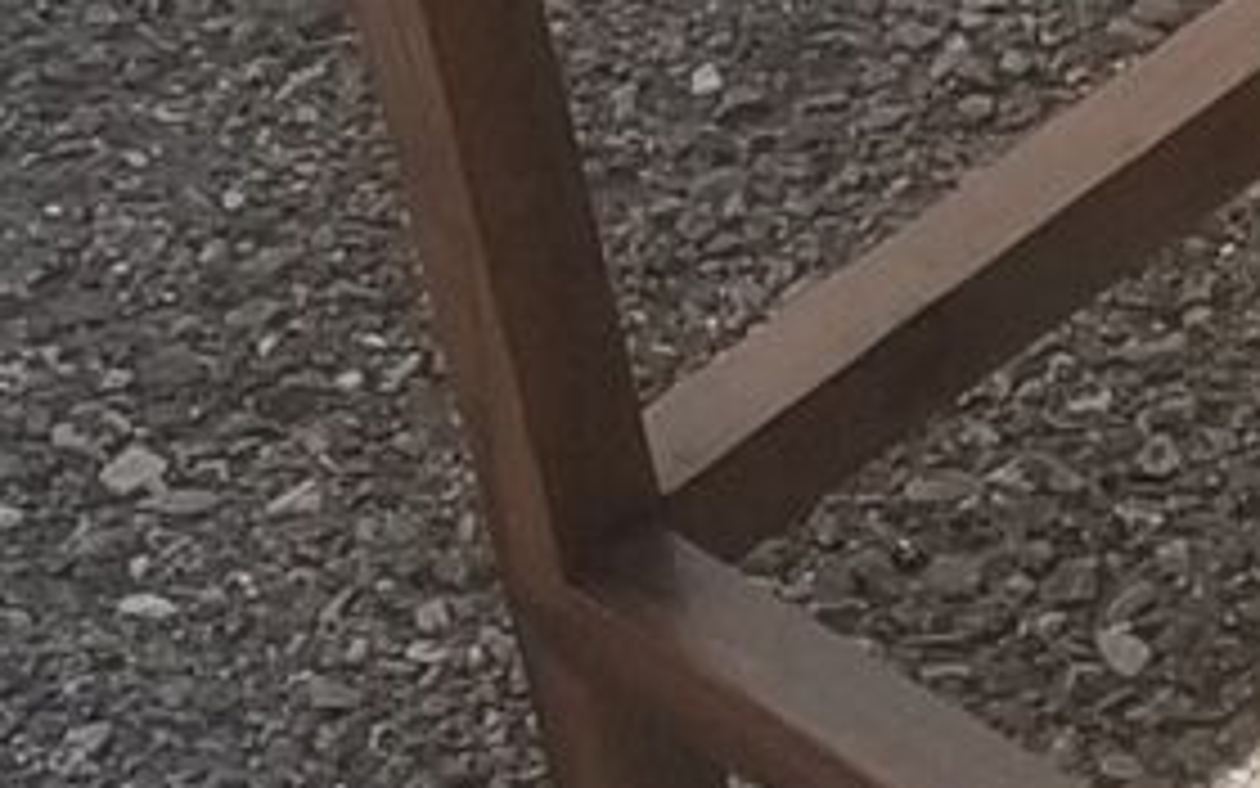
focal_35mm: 197
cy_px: 1351
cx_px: 3951
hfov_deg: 8.6
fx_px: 6765
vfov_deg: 6.5
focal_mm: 4.25
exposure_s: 1/1692
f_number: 1.7
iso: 50
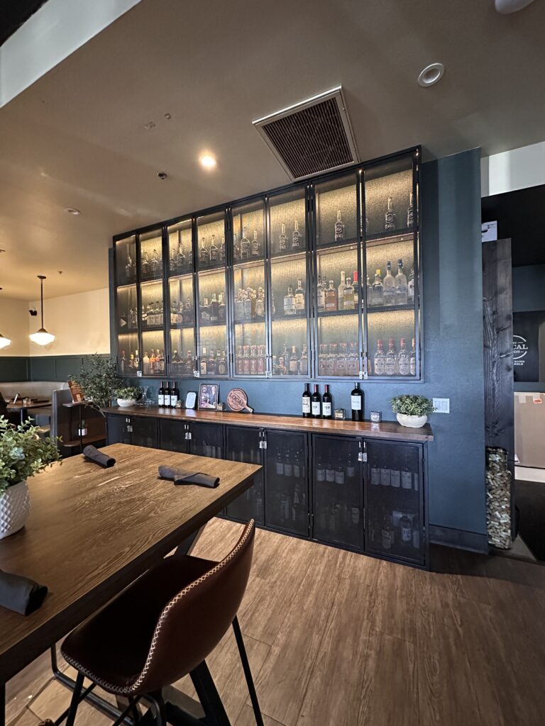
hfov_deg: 85.7
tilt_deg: +0.1
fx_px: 294
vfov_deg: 102.1
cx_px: 272
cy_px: 363
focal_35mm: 14
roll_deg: +0.7
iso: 1000
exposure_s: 1/60
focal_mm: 2.22
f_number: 2.2
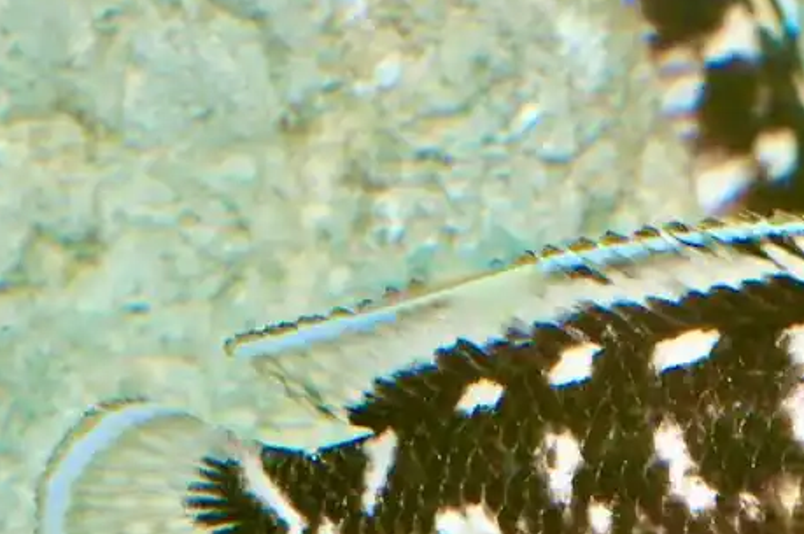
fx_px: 7654
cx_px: 725
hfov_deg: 6.0
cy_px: 398
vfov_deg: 4.0
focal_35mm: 343
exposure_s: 1/60
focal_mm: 105
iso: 200
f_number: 18
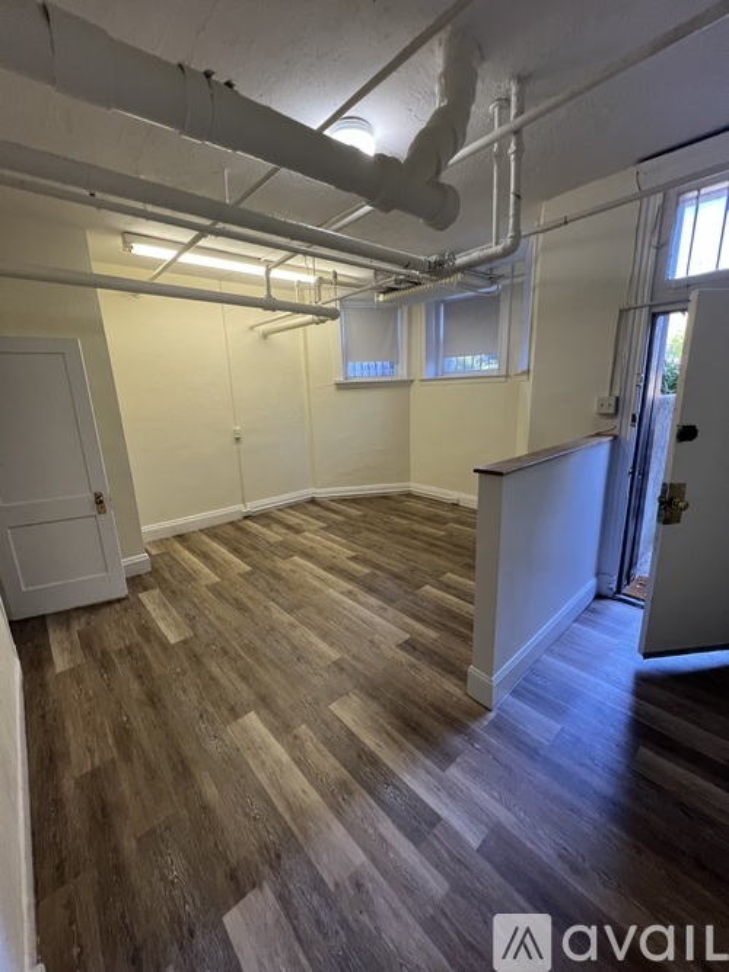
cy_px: 486
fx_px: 365
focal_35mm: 13
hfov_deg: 89.9
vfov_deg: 106.2
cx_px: 364
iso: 160
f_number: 1.8
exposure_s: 1/120
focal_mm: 1.57
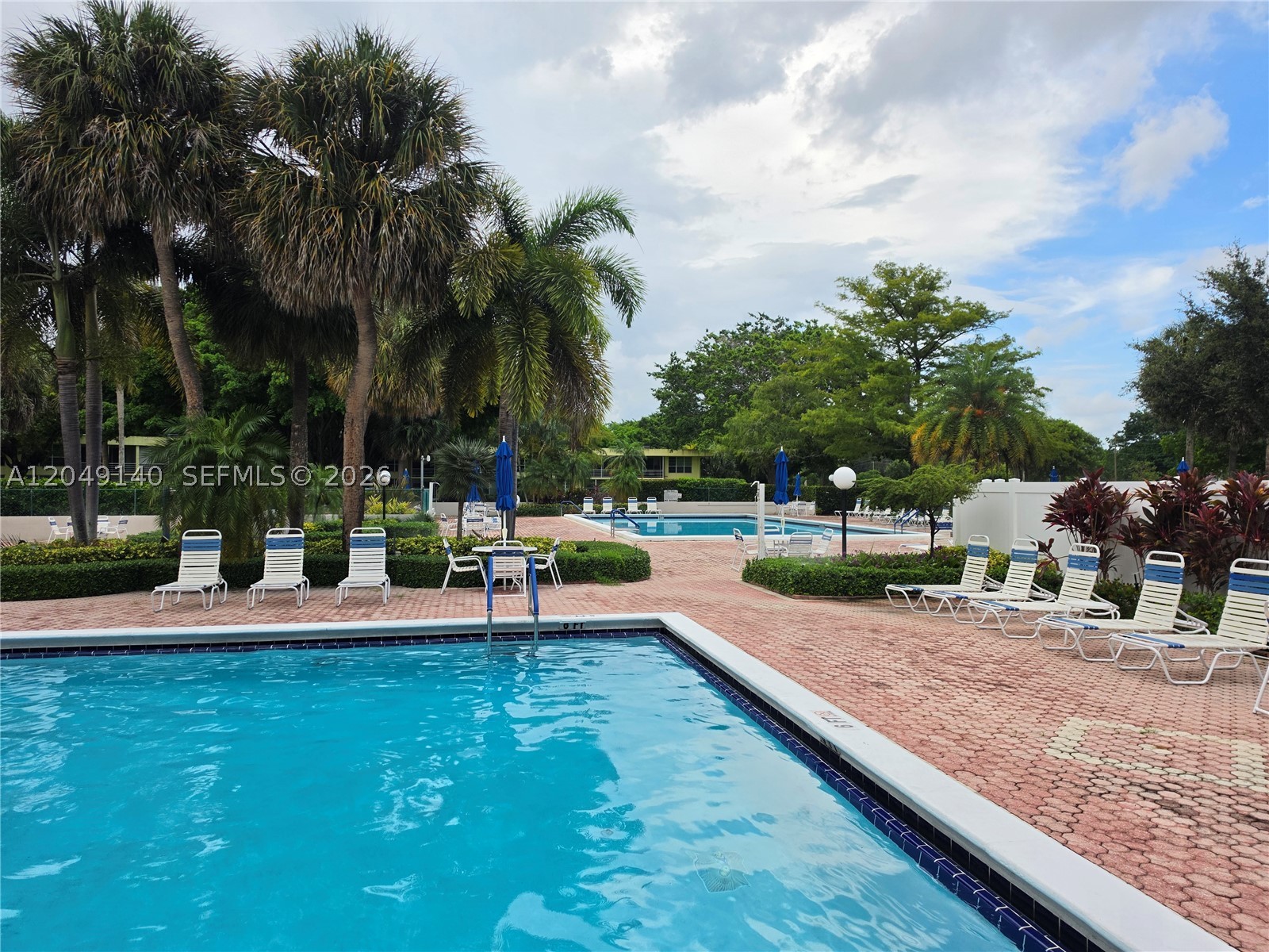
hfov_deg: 73.9
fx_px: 843
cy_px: 476
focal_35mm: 23
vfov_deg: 58.9
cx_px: 634
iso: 64
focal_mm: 6.5
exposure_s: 1/4432
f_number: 1.4
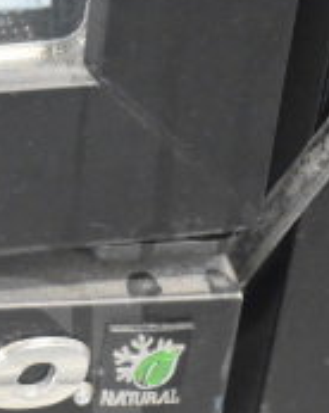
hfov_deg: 6.9
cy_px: 469
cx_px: -64
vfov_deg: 8.6
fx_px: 2727
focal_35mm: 224
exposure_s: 1/80
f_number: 5
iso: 7200
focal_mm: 45
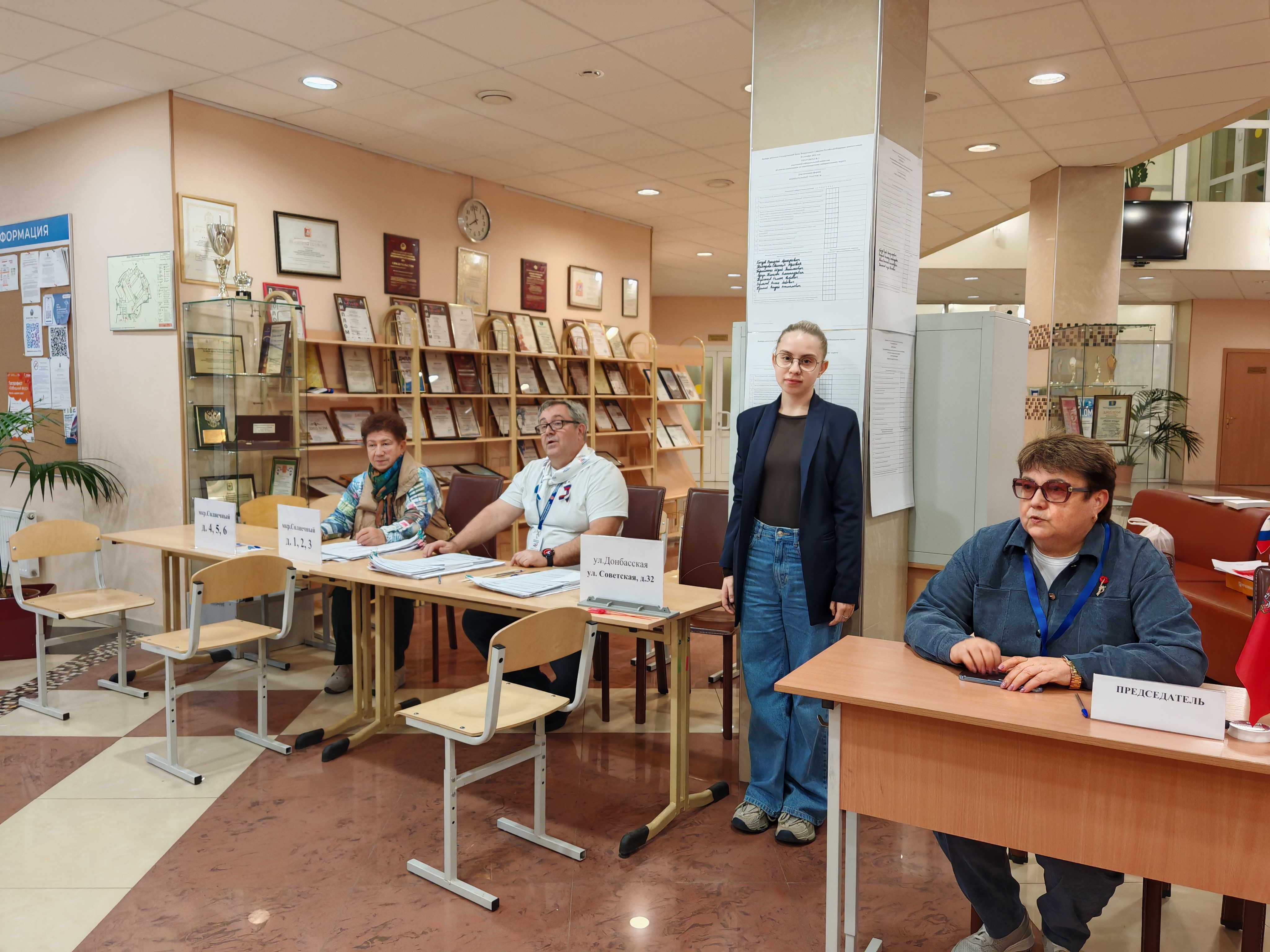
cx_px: 635
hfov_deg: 65.3
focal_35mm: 27
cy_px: 476
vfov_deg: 51.4
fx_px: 991
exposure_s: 1/50
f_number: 1.9
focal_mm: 6.67
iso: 800
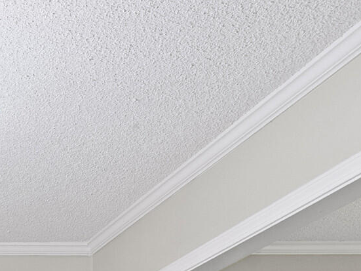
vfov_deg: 15.5
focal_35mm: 81
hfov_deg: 20.5
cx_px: -185
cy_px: 498
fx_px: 845
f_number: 9.5
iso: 800
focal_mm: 16
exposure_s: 1/2
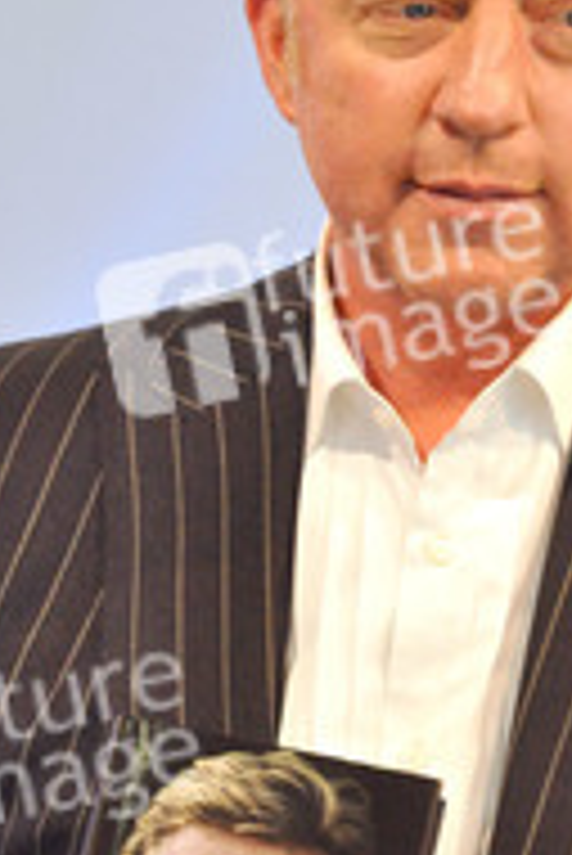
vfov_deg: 3.0
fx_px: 16485
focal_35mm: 693
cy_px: 536
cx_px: 462
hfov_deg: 2.0
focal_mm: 220
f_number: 6.3
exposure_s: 1/200
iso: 2500
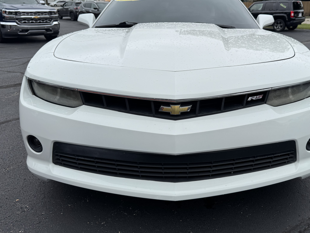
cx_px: 183
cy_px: 98
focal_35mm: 33
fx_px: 296
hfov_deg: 55.0
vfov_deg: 42.8
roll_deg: -0.4
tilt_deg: -16.9
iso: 80
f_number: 1.78
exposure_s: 1/2506
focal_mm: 6.76
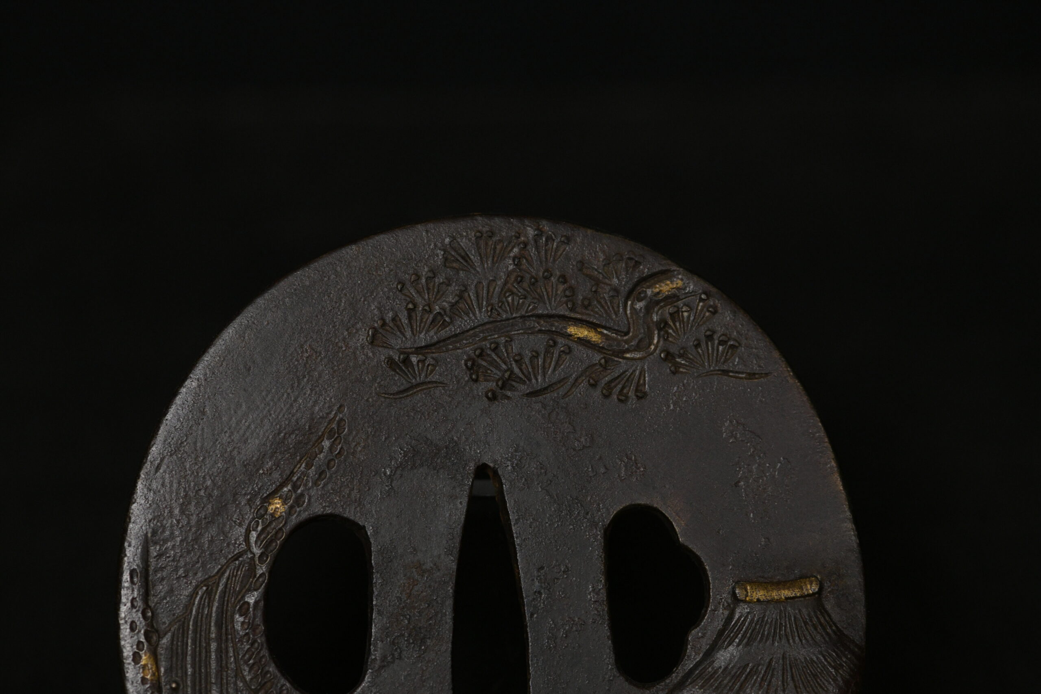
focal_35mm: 105
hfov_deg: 19.5
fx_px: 3036
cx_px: 520
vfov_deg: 13.0
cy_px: 347
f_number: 9
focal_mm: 105
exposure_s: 1/125
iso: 2500
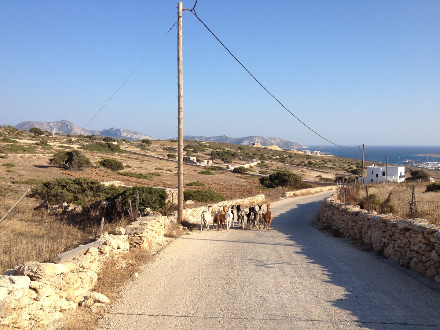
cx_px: 220
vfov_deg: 40.7
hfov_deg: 52.6
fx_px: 445
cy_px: 165
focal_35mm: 35
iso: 50
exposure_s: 1/1314
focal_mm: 4.28
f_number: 2.4
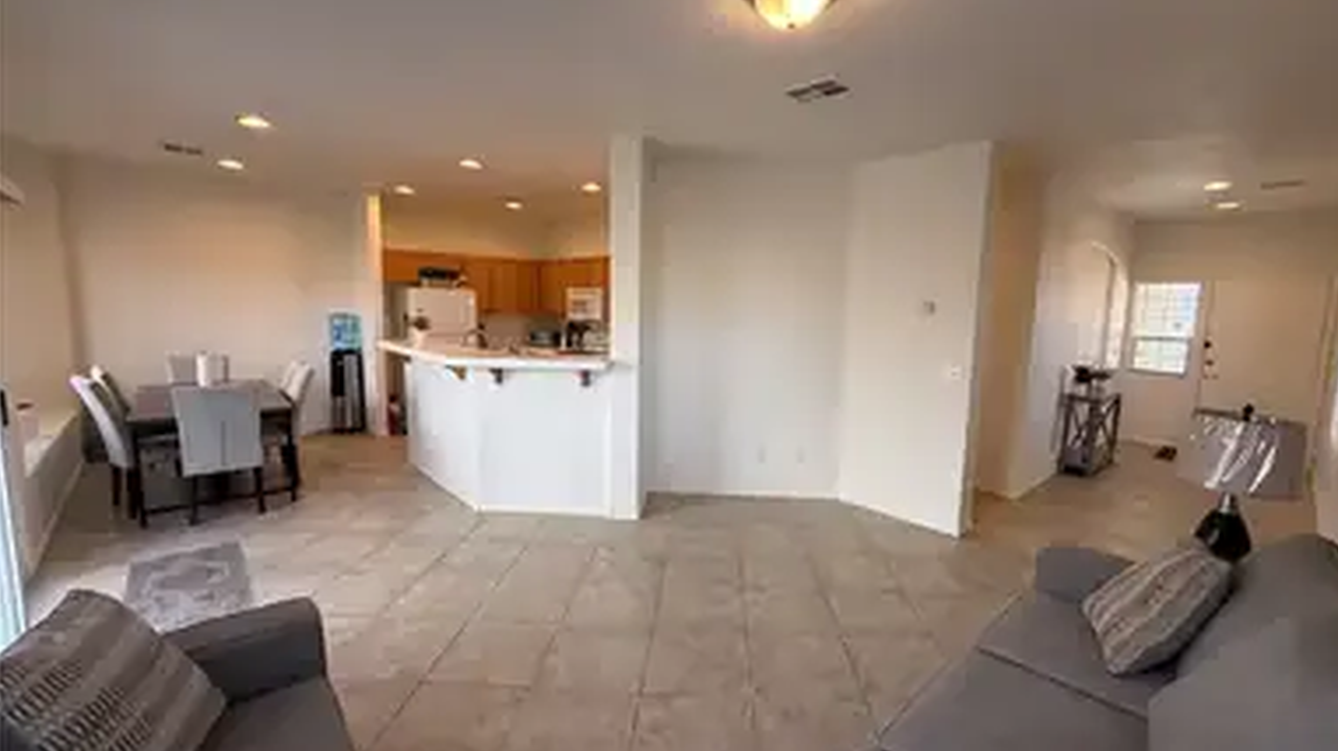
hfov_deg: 99.3
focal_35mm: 16
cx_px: 699
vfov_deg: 67.0
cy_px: 372
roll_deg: -1.1
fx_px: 567
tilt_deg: -7.2
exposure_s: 1/99
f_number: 2.2
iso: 125
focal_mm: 2.22
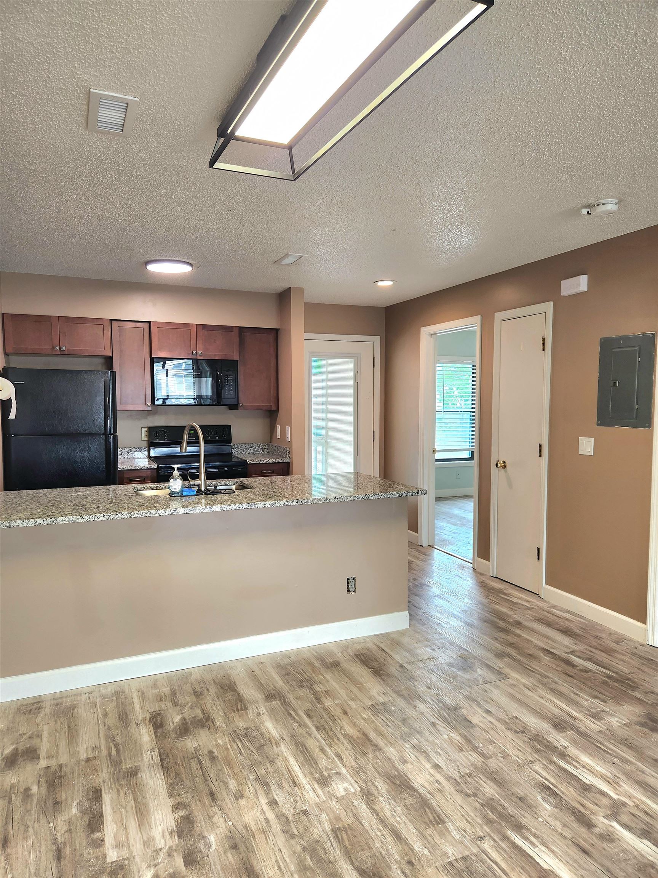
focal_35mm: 23
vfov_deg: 73.9
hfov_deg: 58.9
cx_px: 329
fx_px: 583
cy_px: 439
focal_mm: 5.4
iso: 100
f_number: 1.8
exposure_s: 1/120
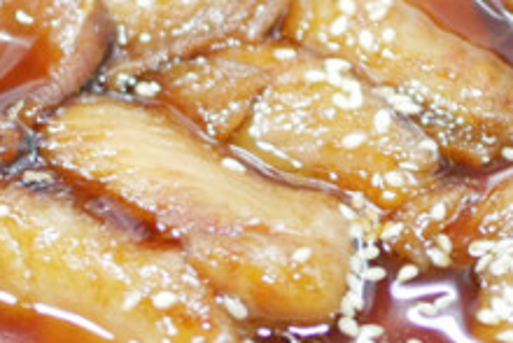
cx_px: 583
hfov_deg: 11.9
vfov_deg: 8.1
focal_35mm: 170
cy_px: 170
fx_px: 2424
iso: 500
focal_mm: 15
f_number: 1.7
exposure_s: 1/60
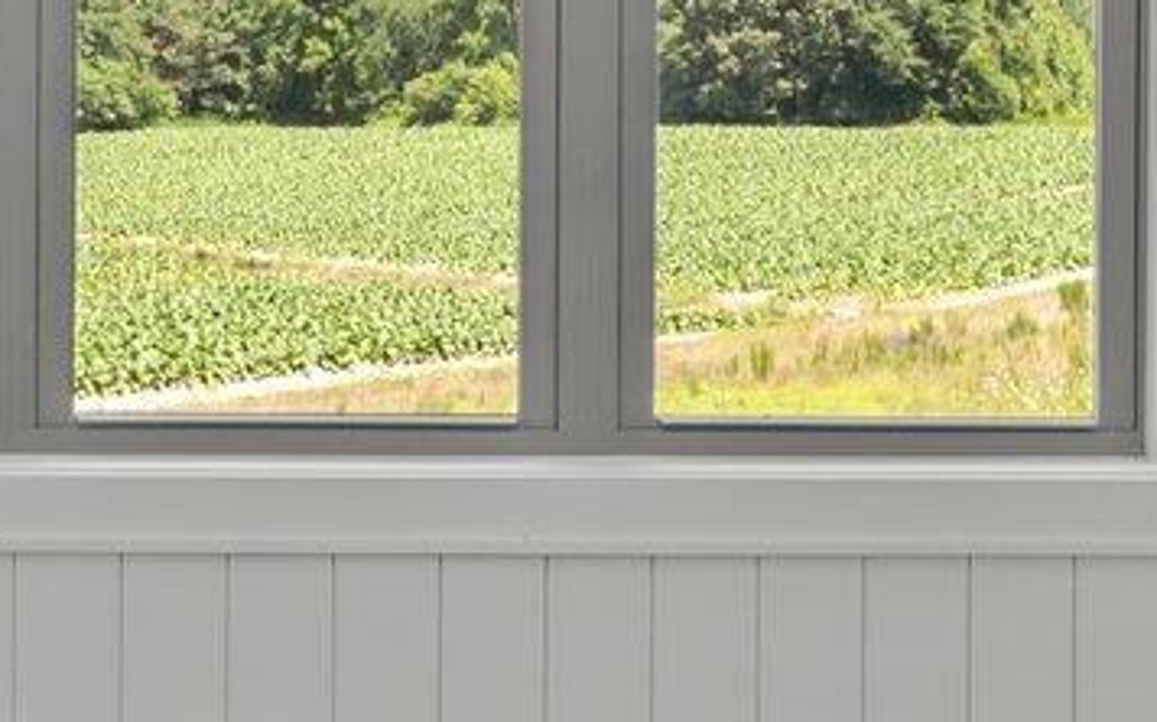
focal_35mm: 88
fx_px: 2773
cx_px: 289
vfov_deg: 14.7
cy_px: 75
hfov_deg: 23.3
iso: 400
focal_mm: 15
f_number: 6.3
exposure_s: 1/15
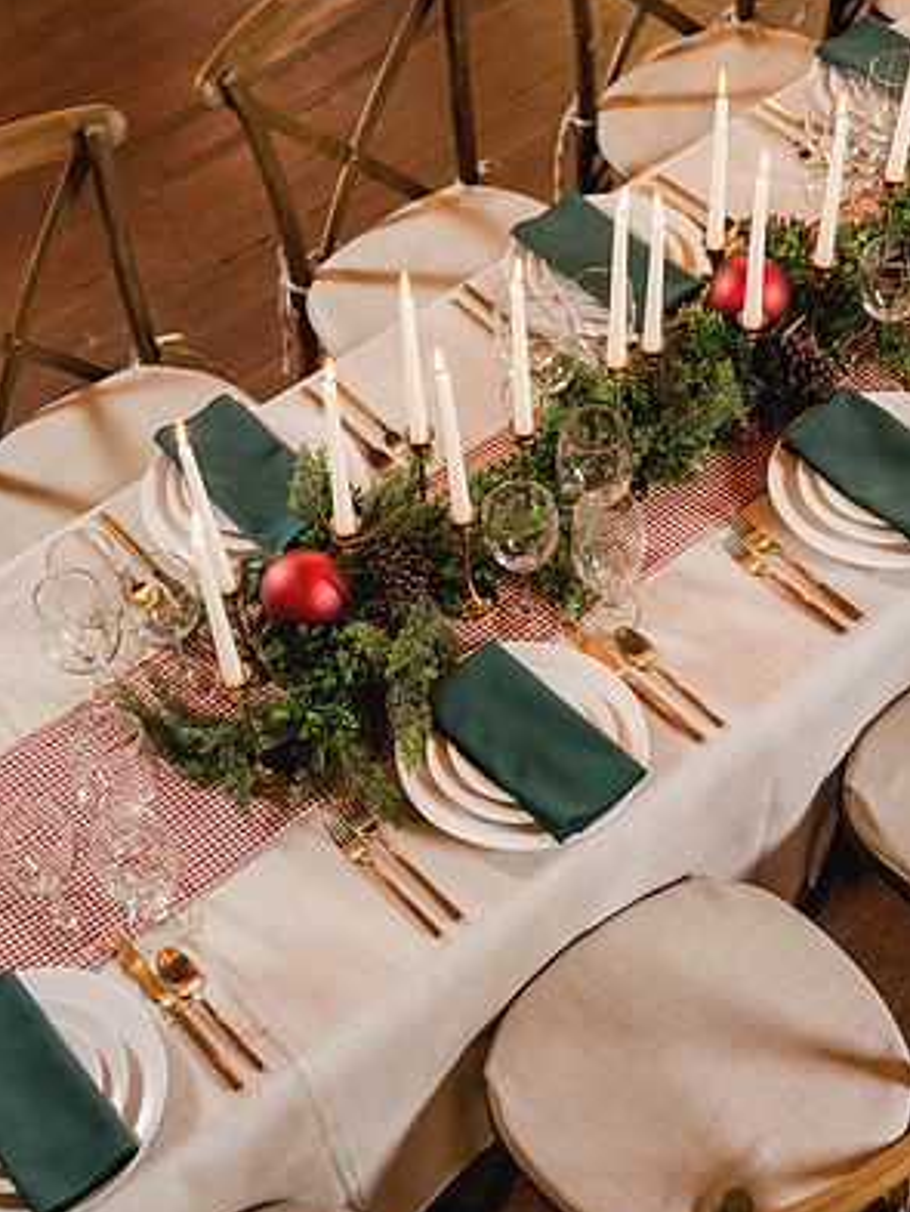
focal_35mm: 55
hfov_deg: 26.6
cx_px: 453
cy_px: 558
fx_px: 1927
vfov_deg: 34.9
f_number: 3.2
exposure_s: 1/80
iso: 400
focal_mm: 50
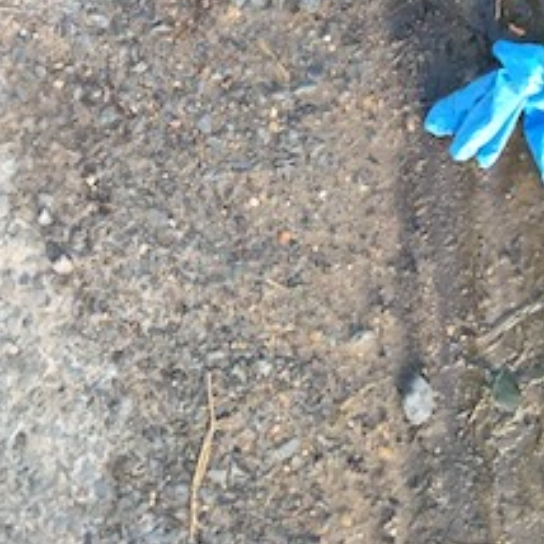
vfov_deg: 15.7
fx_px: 1707
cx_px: 666
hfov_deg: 17.2
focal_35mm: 96
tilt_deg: -80.2
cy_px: -407
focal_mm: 4.15
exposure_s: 1/33
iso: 25
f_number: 2.2
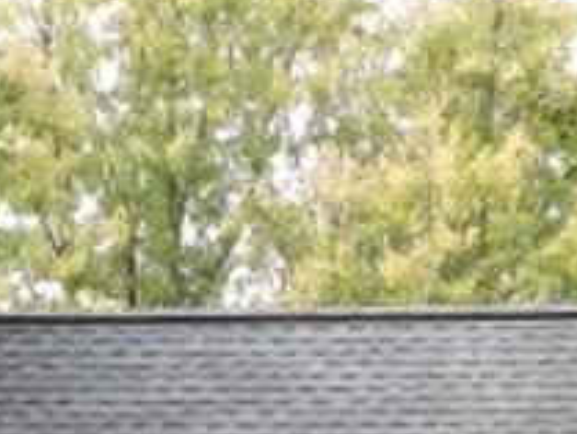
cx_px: 207
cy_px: 843
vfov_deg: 7.7
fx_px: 3102
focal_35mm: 186
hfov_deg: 10.6
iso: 80
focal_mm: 6.8
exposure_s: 1/80
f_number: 4
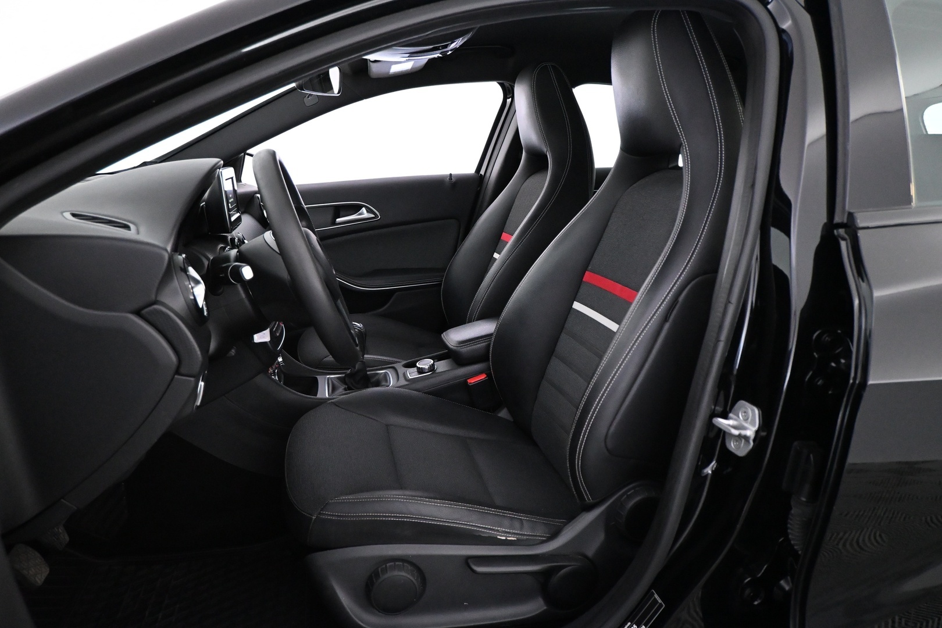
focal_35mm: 26
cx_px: 471
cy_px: 314
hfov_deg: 68.9
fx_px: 687
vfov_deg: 49.1
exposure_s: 1/60
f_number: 3.5
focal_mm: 17.5
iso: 4500
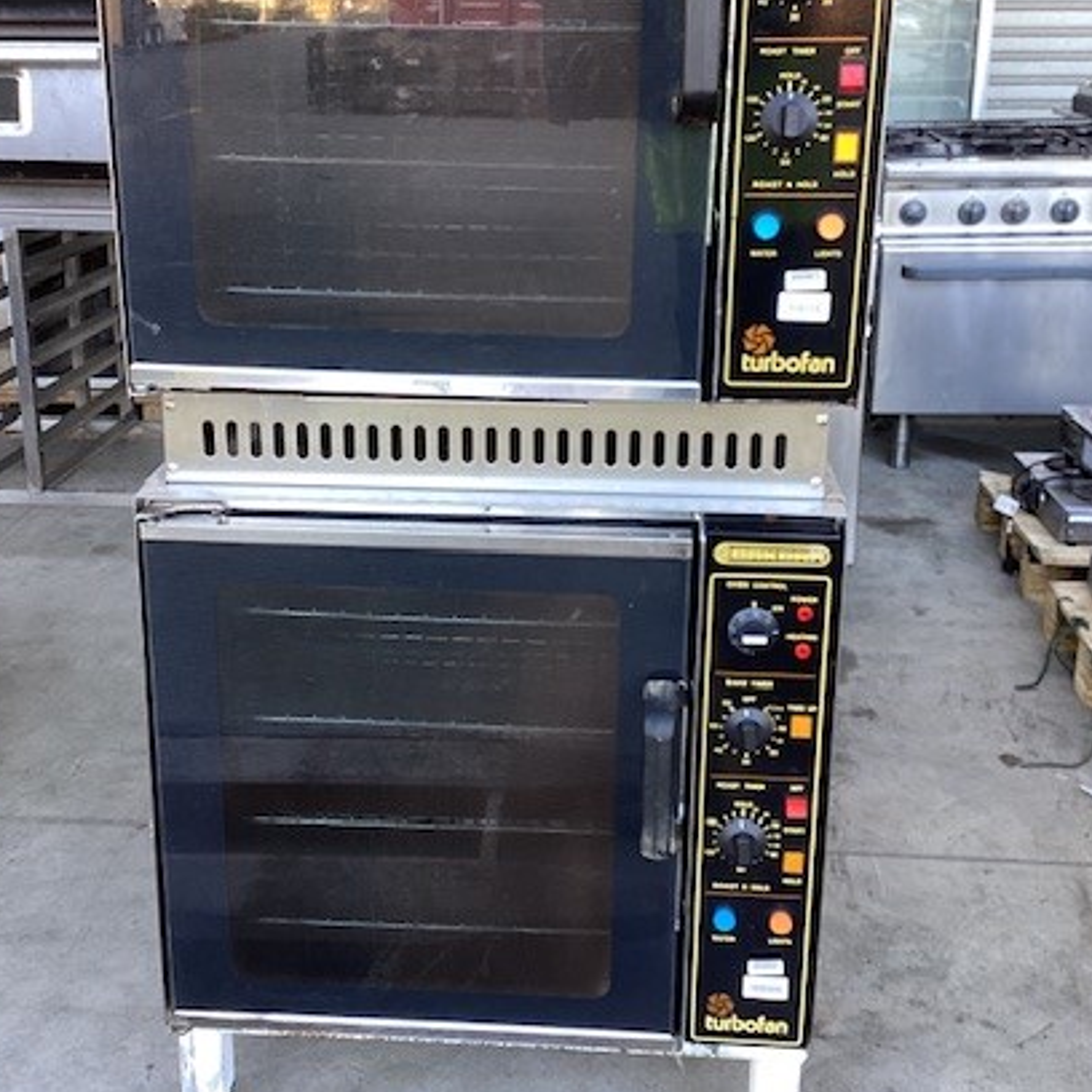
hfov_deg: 39.2
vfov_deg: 39.1
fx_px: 1535
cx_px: 517
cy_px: 479
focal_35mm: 43
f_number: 2.4
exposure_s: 1/100
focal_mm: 3.3
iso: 80
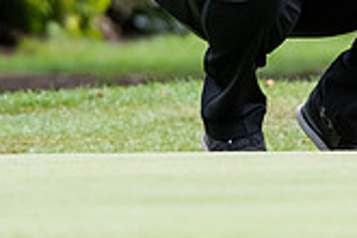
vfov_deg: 1.0
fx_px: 14081
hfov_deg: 1.5
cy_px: -153
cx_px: 495
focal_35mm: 1420
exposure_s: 1/1250
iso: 1250
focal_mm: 270
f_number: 5.6
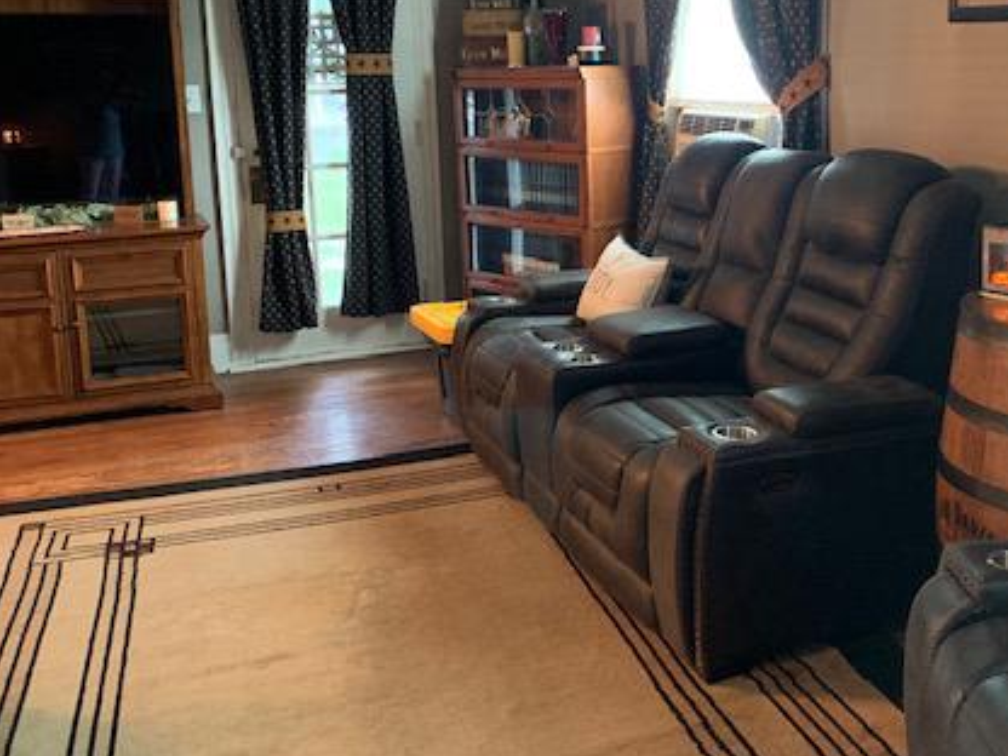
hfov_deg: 46.5
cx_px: 618
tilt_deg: -8.9
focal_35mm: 40
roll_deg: +0.7
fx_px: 1165
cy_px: 259
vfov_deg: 35.6
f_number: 1.8
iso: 640
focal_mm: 4.25
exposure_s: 1/30
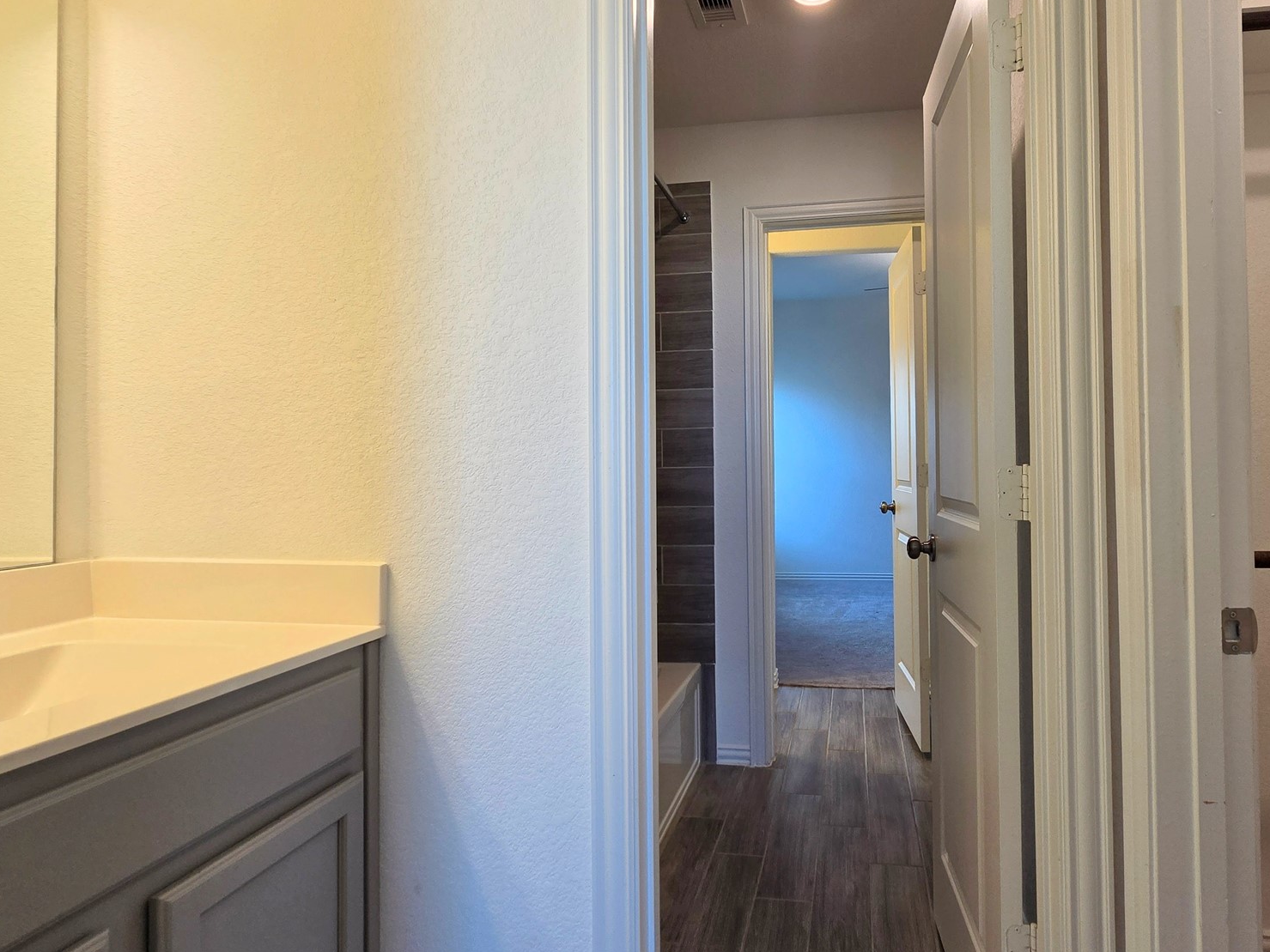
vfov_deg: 71.5
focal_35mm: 18
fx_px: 660
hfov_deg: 86.6
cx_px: 763
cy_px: 440
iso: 80
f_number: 2.2
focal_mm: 2.2
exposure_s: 1/120
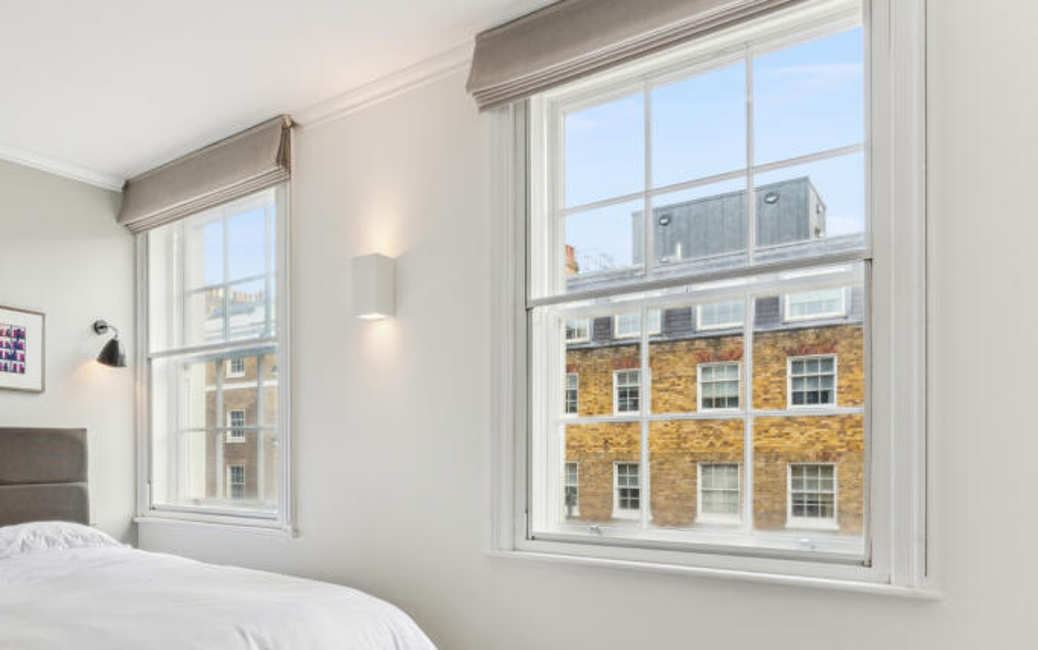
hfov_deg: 67.1
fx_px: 736
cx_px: 294
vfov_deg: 46.7
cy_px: 447
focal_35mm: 26
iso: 400
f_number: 11
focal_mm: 17
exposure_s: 1/25
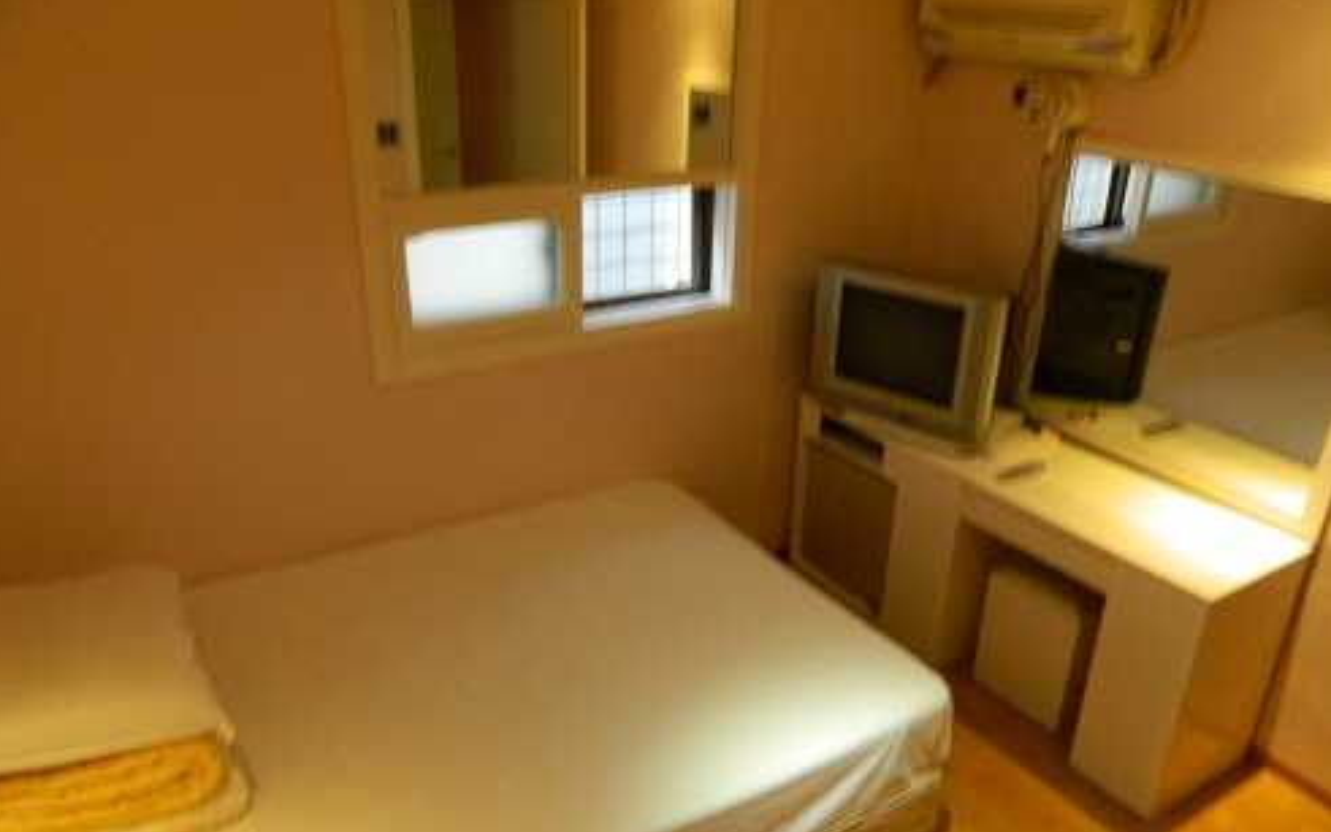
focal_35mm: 27
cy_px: 451
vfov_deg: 46.0
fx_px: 980
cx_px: 656
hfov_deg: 68.4
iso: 400
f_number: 3.1
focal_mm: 4.5
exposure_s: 1/10
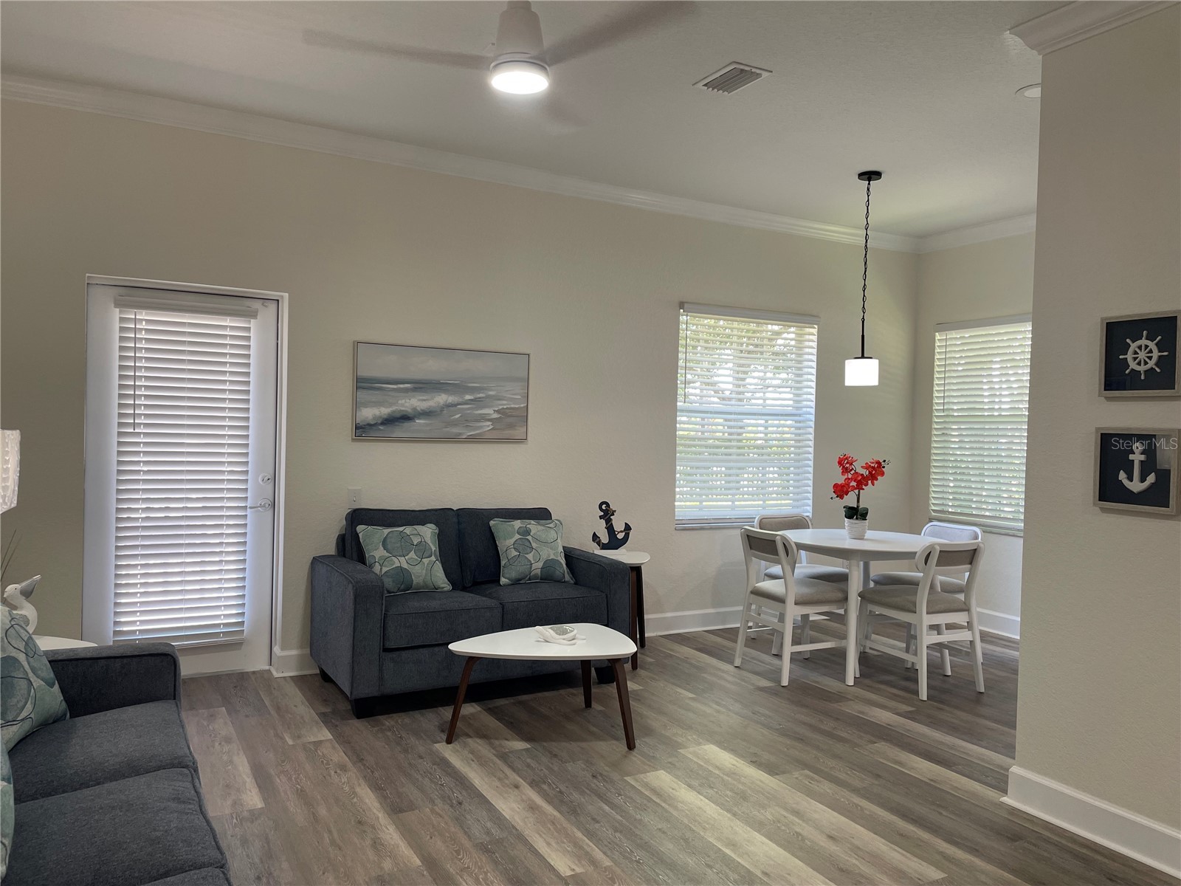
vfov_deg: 53.1
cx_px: 590
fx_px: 887
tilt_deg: -1.1
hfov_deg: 67.3
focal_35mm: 26
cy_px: 443
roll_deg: -1.2
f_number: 1.6
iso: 64
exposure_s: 1/60
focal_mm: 4.2
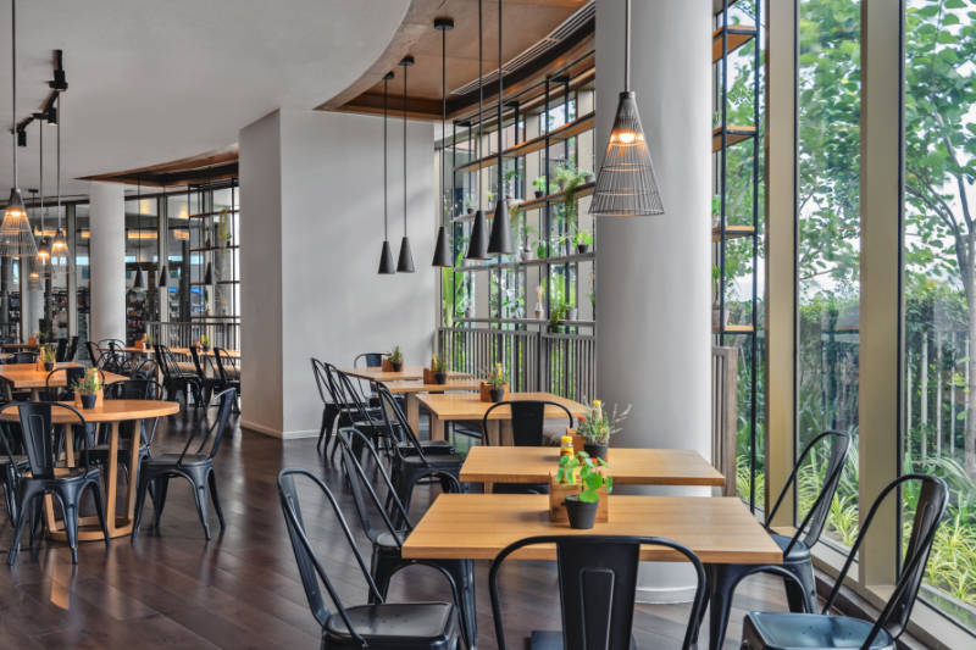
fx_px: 1030
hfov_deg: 50.7
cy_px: 325
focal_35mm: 38
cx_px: 488
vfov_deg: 35.0
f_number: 11
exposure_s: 1/2.5
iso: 64
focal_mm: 38
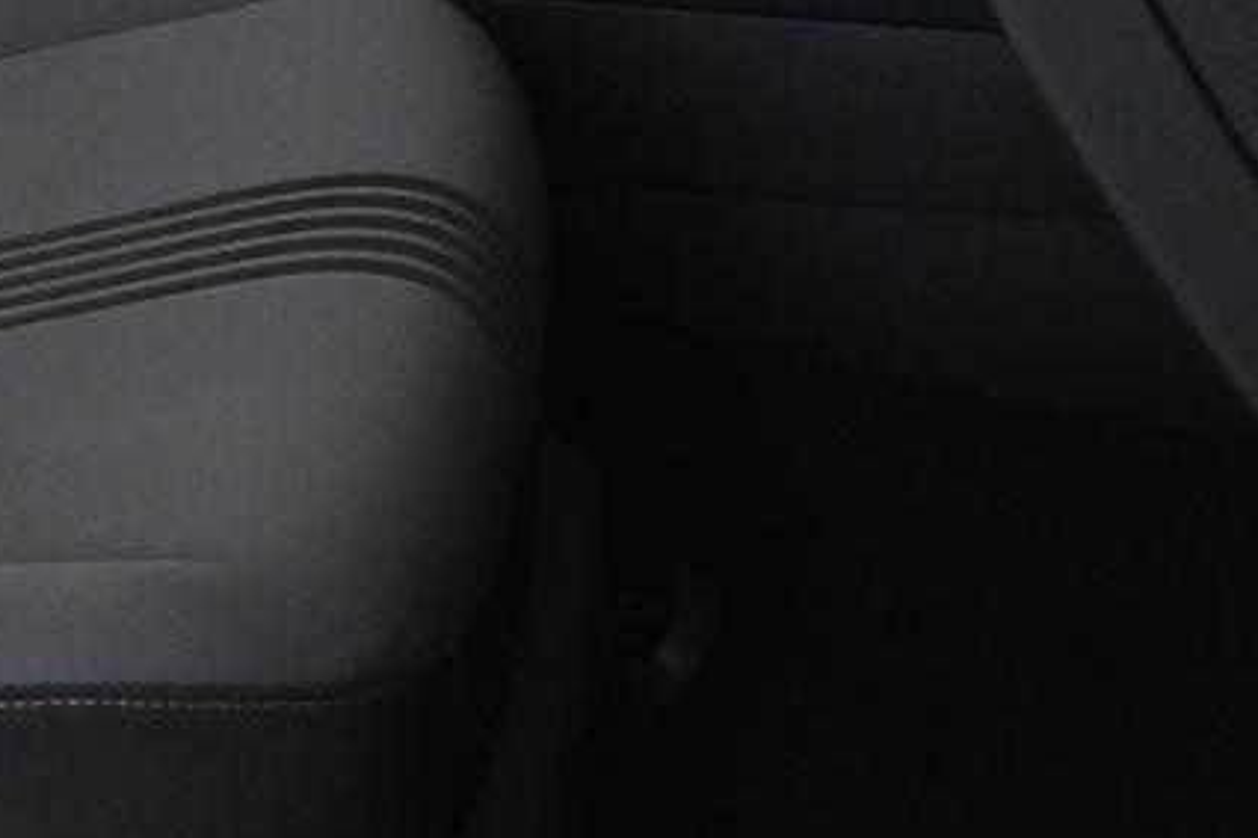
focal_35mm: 123
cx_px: -512
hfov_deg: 15.6
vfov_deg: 10.4
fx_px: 4295
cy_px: -728
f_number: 4
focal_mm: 21.5
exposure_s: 1/30
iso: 1800
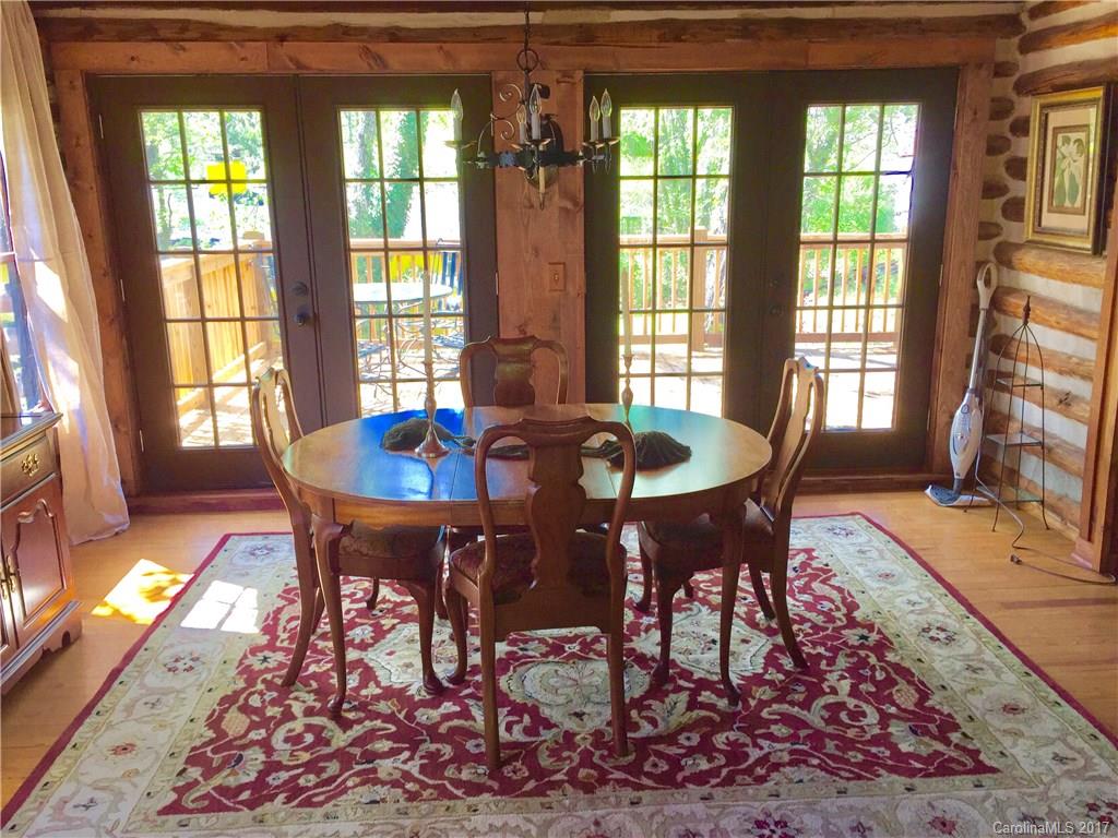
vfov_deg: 48.2
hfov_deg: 61.7
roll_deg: -0.2
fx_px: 937
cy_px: 419
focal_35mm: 29
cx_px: 559
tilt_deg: -14.4
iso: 32
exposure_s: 1/60
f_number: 2.2
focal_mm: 4.15
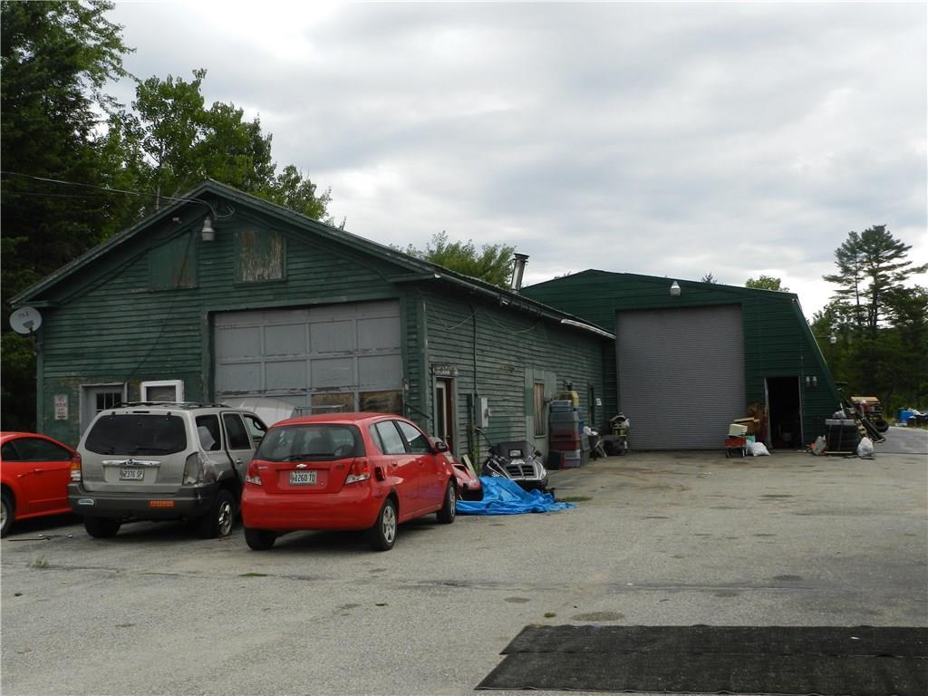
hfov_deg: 49.0
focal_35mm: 38
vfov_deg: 37.7
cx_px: 464
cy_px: 348
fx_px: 1019
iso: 160
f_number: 4
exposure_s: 1/320
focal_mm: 6.7
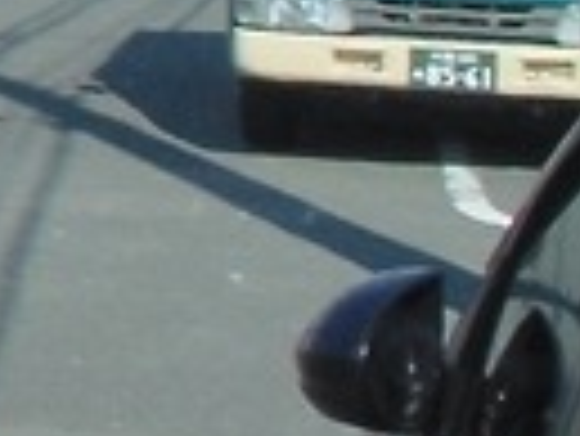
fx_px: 3186
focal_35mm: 190
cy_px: -220
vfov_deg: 7.7
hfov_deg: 8.7
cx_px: -1138
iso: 64
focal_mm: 4.24
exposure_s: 1/1000
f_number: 3
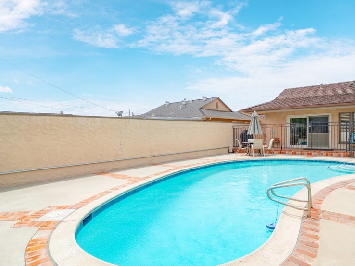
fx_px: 205
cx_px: 190
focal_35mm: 20
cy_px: 127
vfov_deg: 66.0
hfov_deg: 81.6
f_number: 7.1
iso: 100
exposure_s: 1/320
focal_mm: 10
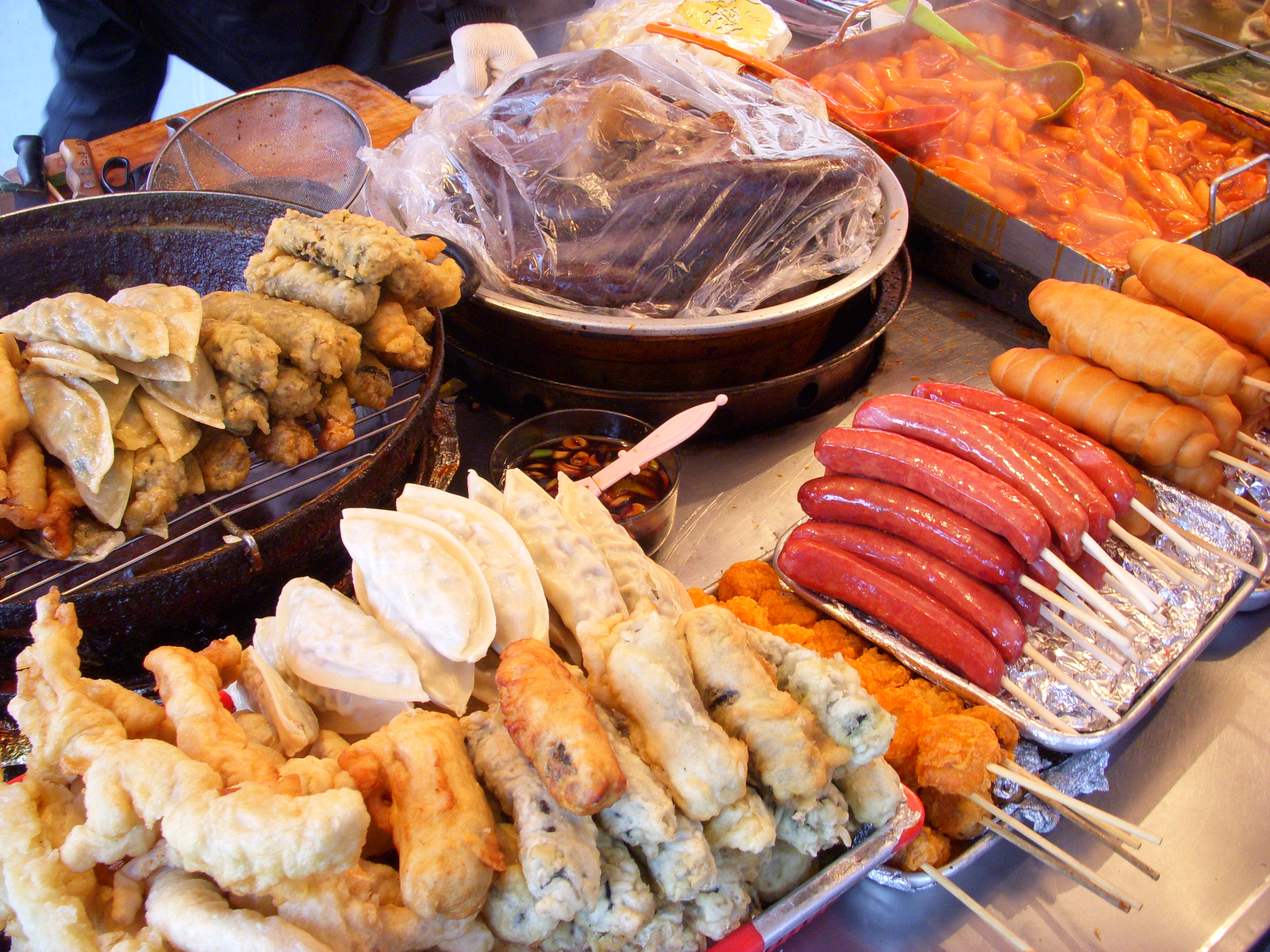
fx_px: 1394
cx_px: 635
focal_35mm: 38
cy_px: 476
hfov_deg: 49.0
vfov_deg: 37.7
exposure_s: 1/13
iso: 200
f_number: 3.3
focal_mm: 6.3
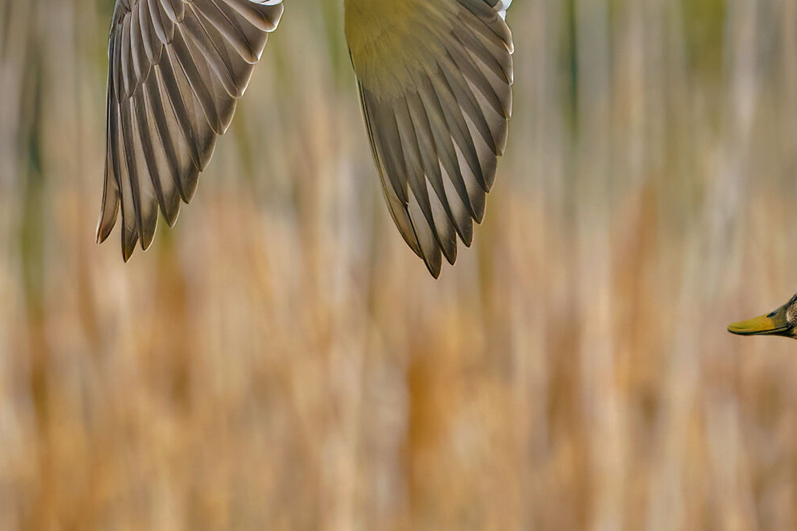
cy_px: 201
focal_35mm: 934
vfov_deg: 1.5
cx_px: 610
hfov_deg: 2.2
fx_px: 20679
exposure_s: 1/2500
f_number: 6.3
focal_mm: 388
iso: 800
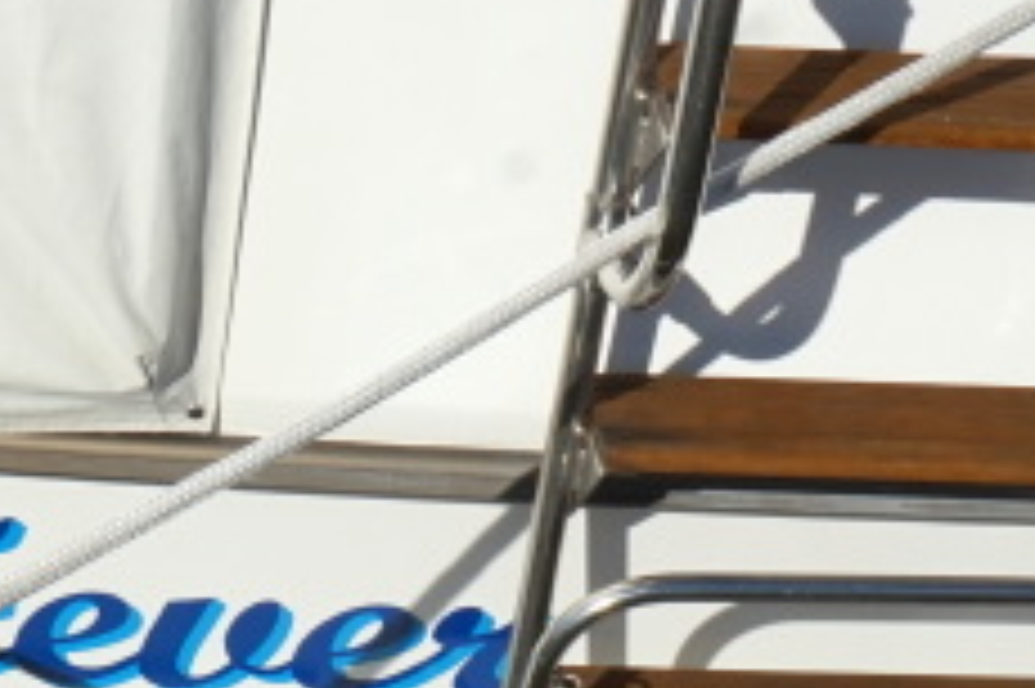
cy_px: 740
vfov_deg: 14.2
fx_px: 2700
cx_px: -76
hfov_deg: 20.7
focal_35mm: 94
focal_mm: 16
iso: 100
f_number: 14
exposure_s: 1/100
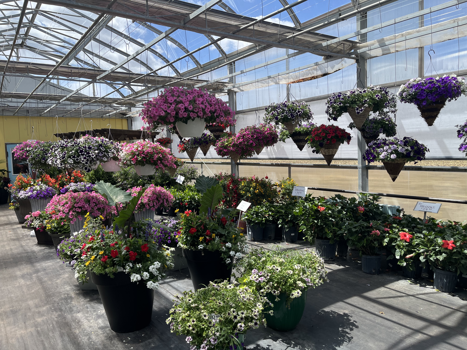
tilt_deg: -4.0
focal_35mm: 26
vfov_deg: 53.1
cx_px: 234
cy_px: 175
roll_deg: +2.5
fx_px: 351
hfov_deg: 67.3
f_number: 1.6
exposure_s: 1/1890
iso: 50
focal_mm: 5.1
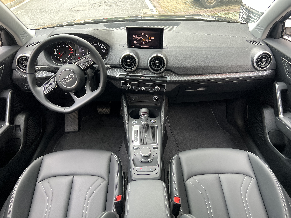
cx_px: 146
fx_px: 219
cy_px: 109
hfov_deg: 67.3
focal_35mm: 26
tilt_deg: -35.8
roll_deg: +2.3
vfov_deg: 53.1
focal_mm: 5.7
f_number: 1.5
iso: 80
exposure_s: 1/121
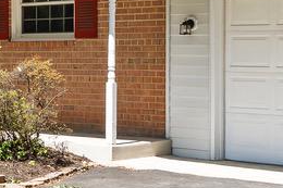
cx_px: -179
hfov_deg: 14.4
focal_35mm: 130
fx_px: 1021
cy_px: 47
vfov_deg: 10.5
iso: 100
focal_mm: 16.5
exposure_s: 1/25
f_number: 9
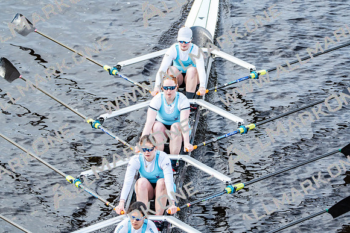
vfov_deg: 5.5
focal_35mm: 250
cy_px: 116
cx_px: 175
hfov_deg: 8.2
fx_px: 2431
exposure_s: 1/1250
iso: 1600
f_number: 5.6
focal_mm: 250
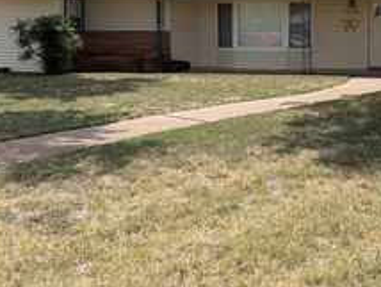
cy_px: 53
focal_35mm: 56
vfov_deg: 25.6
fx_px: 617
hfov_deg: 33.5
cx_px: 294
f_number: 1.78
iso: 100
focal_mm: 6.76
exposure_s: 1/3425
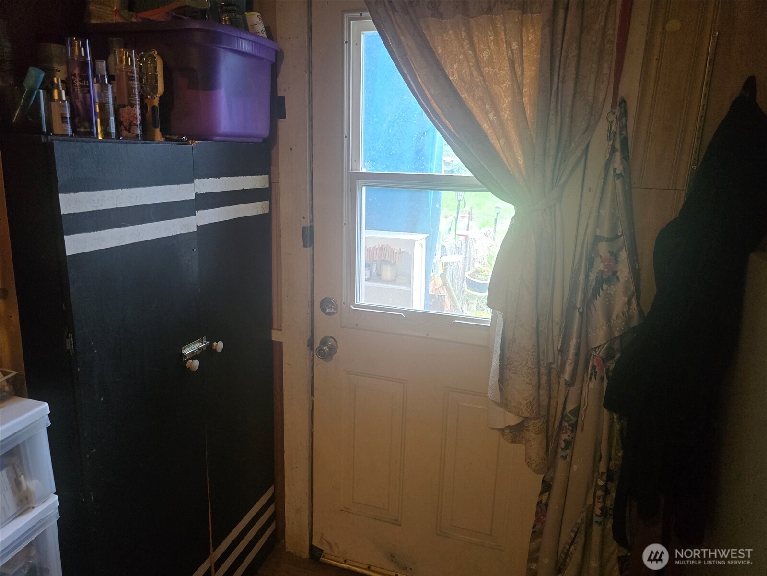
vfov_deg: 58.9
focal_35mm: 23
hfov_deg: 73.9
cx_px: 384
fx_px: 510
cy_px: 288
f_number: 1.7
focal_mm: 6.3
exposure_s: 1/120
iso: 1000
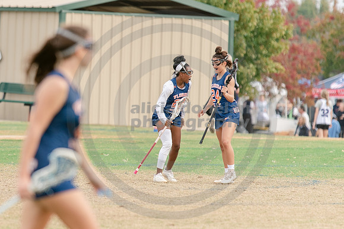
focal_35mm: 554
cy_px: 115
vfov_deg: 2.5
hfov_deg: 3.7
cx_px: 43
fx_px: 5294
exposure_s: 1/1250
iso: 250
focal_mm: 200
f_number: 2.8
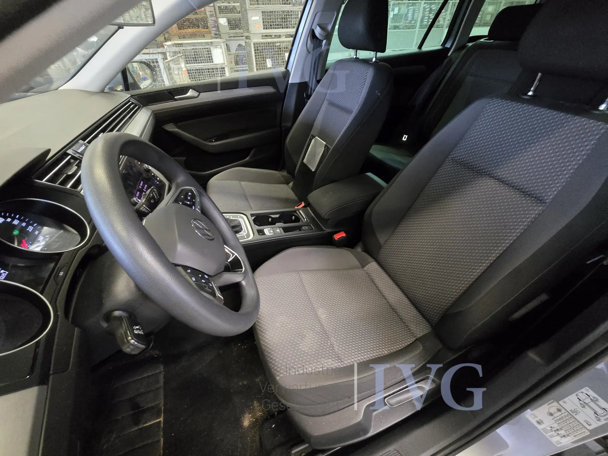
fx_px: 228
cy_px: 228
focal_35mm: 13
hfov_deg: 106.2
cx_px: 304
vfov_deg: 89.9
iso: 1600
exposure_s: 1/33.3
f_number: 2.2
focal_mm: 2.2
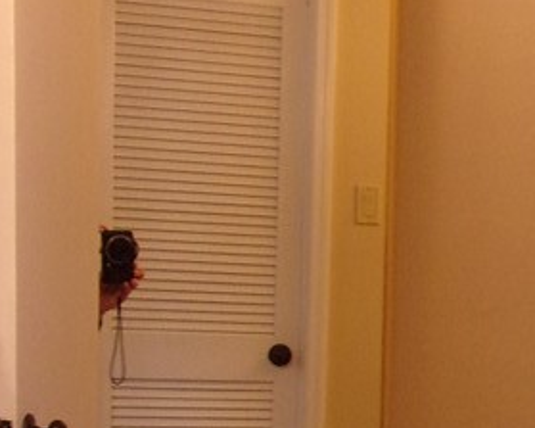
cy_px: 514
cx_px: 704
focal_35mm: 86
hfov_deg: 20.3
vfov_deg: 17.1
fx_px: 1361
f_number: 3.3
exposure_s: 1/29
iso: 200
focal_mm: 4.3
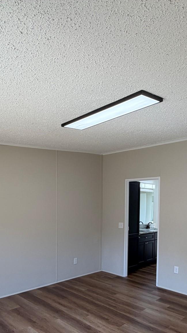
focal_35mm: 27
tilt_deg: -3.2
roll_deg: -0.2
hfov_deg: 42.6
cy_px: 219
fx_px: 238
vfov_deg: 68.1
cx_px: 115
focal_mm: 2.22
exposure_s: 1/120
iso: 64
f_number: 2.2
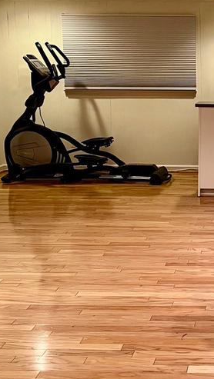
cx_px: 239
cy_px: 152
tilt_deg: -6.7
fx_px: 624
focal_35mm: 62
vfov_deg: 33.7
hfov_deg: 18.7
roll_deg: +0.2
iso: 400
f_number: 1.5
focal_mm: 5.7
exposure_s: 1/60
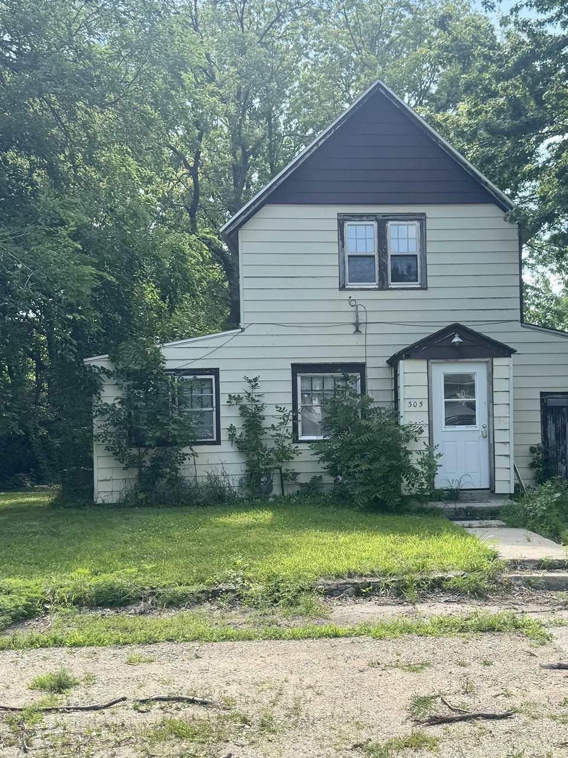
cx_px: 416
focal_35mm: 43
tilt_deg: +4.1
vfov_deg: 43.8
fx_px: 941
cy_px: 414
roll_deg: +2.1
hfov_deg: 33.0
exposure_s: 1/1285
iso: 80
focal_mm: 6.76
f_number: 1.78
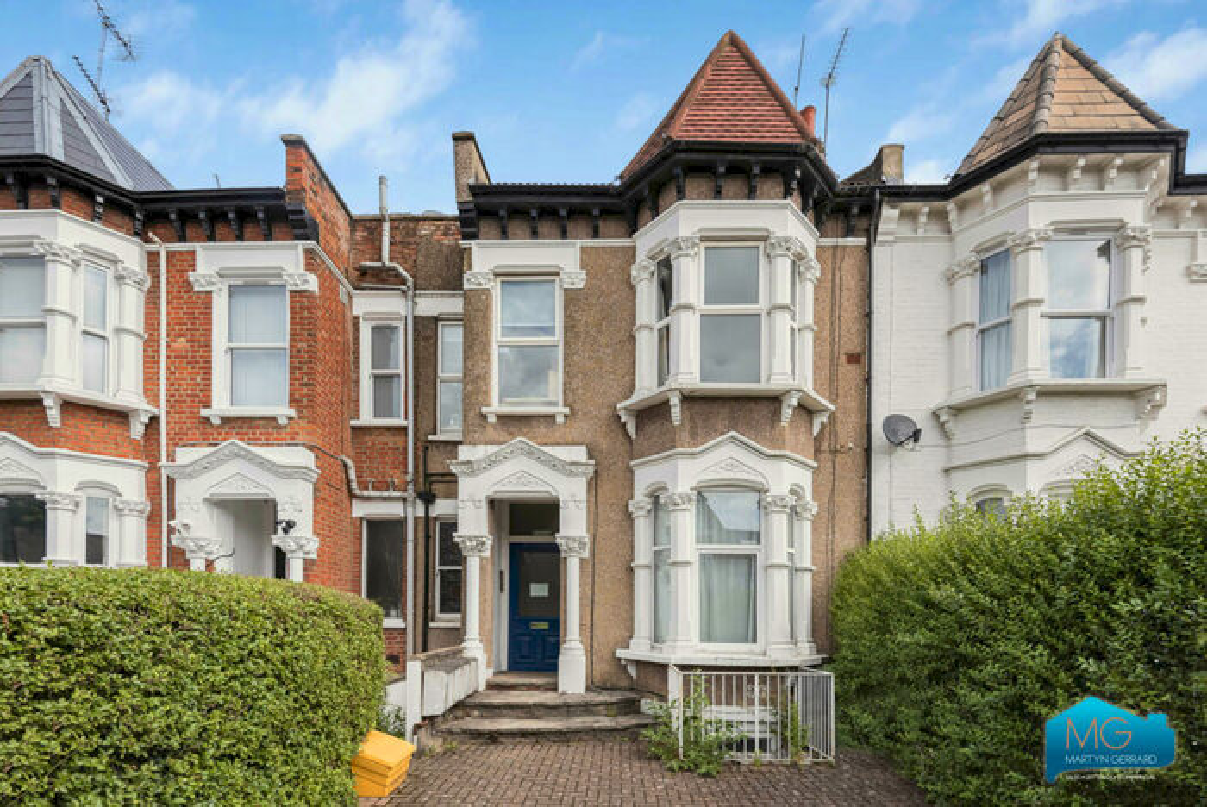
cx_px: 604
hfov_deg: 96.7
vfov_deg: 73.9
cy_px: 404
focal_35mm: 16
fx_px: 537
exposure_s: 1/2000
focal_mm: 16
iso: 800
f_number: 7.1
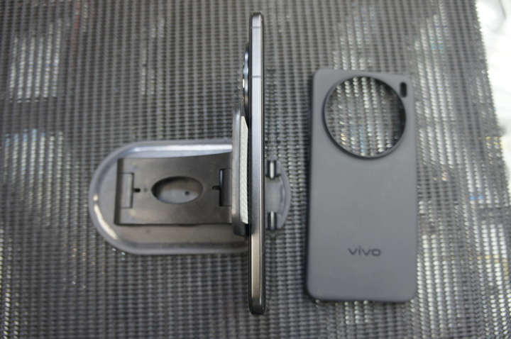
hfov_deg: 67.5
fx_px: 383
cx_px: 256
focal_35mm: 27
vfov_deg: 47.8
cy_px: 170
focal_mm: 18
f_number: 3.5
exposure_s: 1/30
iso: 500
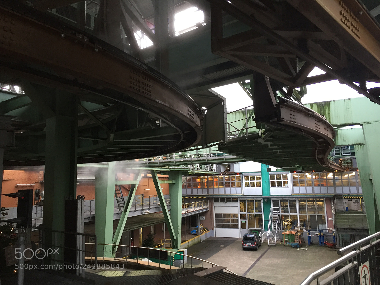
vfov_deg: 48.2
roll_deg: +1.0
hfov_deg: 61.7
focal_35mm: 29
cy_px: 142
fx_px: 318
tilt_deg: +7.2
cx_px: 190
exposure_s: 1/33
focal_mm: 4.15
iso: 160
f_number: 2.2
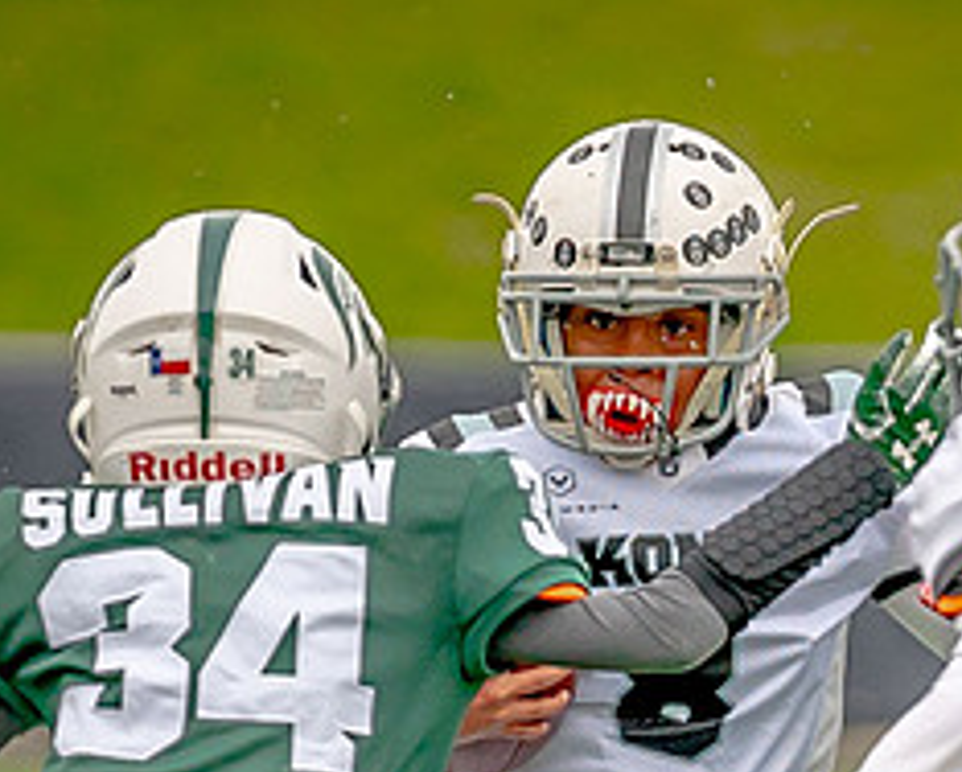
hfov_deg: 1.6
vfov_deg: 1.3
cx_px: 1050
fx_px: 33767
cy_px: 520
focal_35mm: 1184
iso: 400
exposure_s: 1/2000
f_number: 2.8
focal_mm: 198
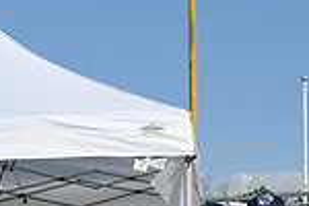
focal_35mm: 212
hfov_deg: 9.7
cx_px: 150
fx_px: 1820
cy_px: 309
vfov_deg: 6.4
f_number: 8
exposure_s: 1/800
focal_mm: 55
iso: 400
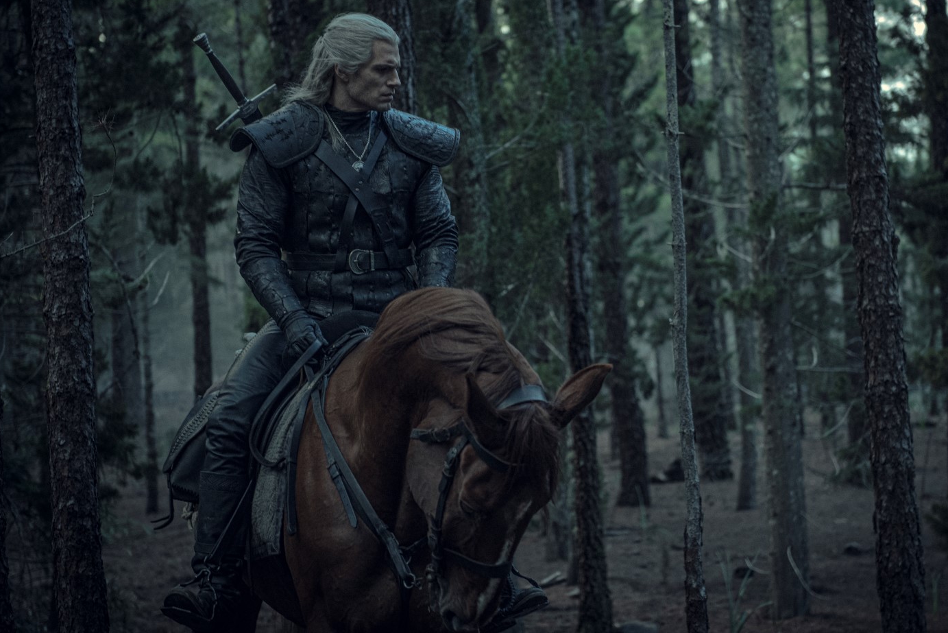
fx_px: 2134
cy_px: 275
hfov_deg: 25.0
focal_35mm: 81
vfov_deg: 16.9
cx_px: 541
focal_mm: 70
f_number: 3.2
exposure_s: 1/125
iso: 1000
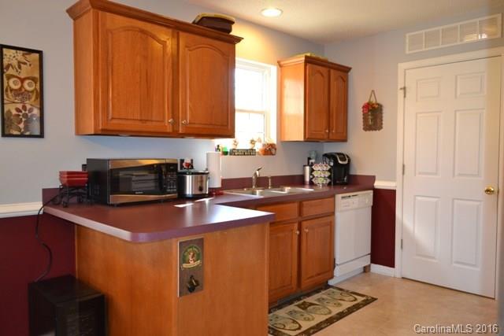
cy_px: 168
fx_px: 378
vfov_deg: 48.0
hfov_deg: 67.4
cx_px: 252
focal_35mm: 27
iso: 900
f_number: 3.5
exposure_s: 1/60
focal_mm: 18
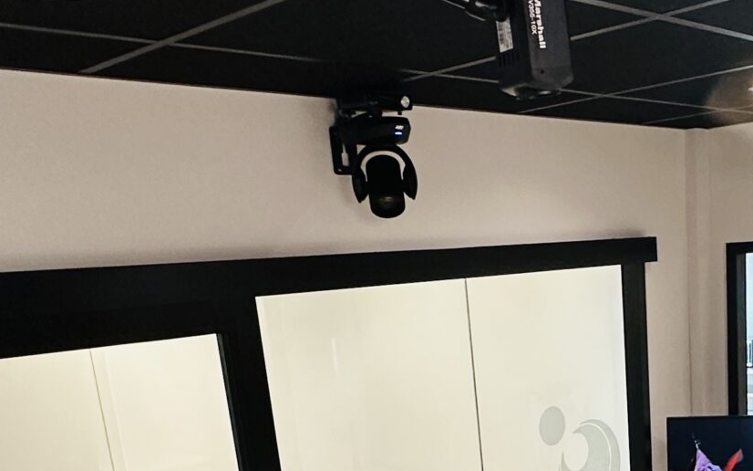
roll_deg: +3.8
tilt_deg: -16.9
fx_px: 944
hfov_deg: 42.2
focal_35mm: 46
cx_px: 562
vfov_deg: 25.9
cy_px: 513
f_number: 2.2
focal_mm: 2.22
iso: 320
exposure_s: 1/100
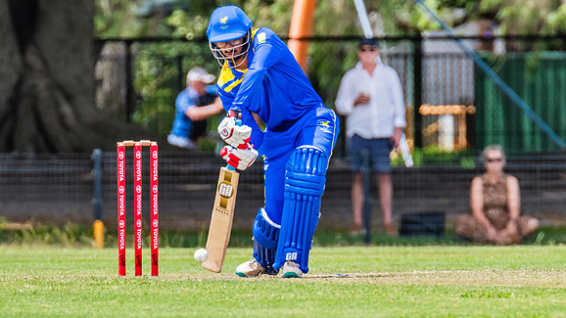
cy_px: 119
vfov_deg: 1.1
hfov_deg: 2.0
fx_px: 15997
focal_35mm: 1066
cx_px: 245
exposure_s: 1/1250
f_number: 8
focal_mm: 600
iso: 800
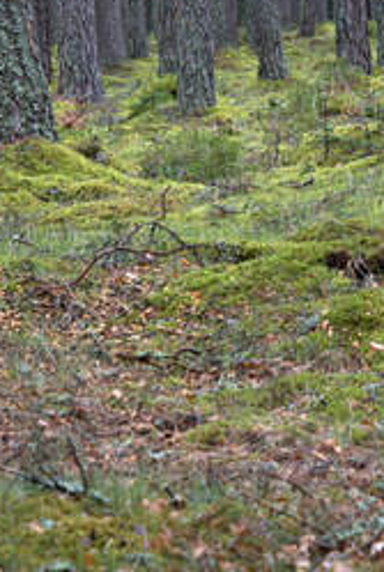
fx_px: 3951
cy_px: 122
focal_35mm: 248
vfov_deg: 8.3
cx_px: 261
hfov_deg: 5.6
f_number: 8
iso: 1600
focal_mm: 103
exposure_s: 1/125
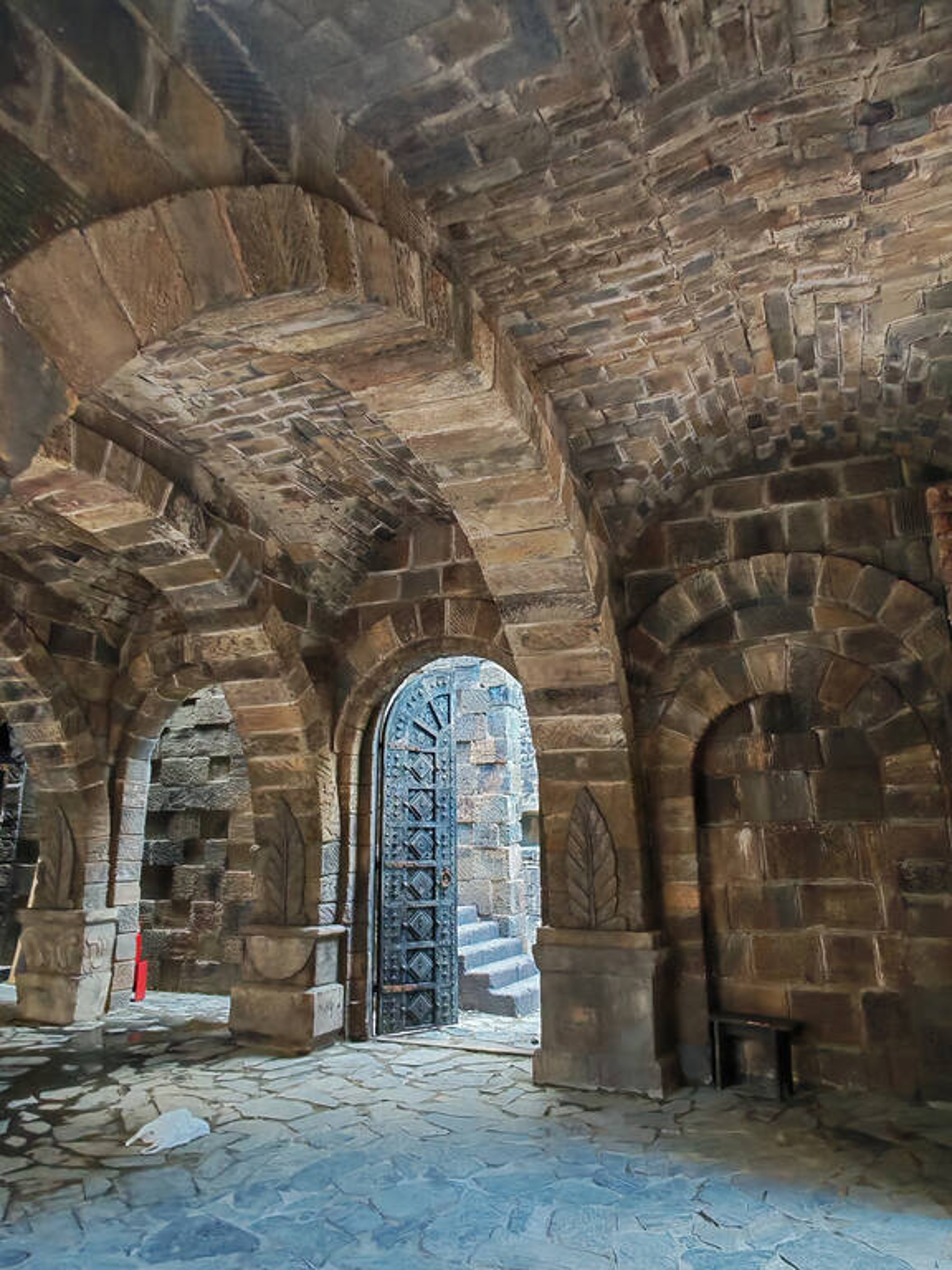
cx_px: 476
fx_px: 807
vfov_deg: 76.4
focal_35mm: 22
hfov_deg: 61.1
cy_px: 635
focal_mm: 1.96
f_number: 2.2
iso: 125
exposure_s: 1/20
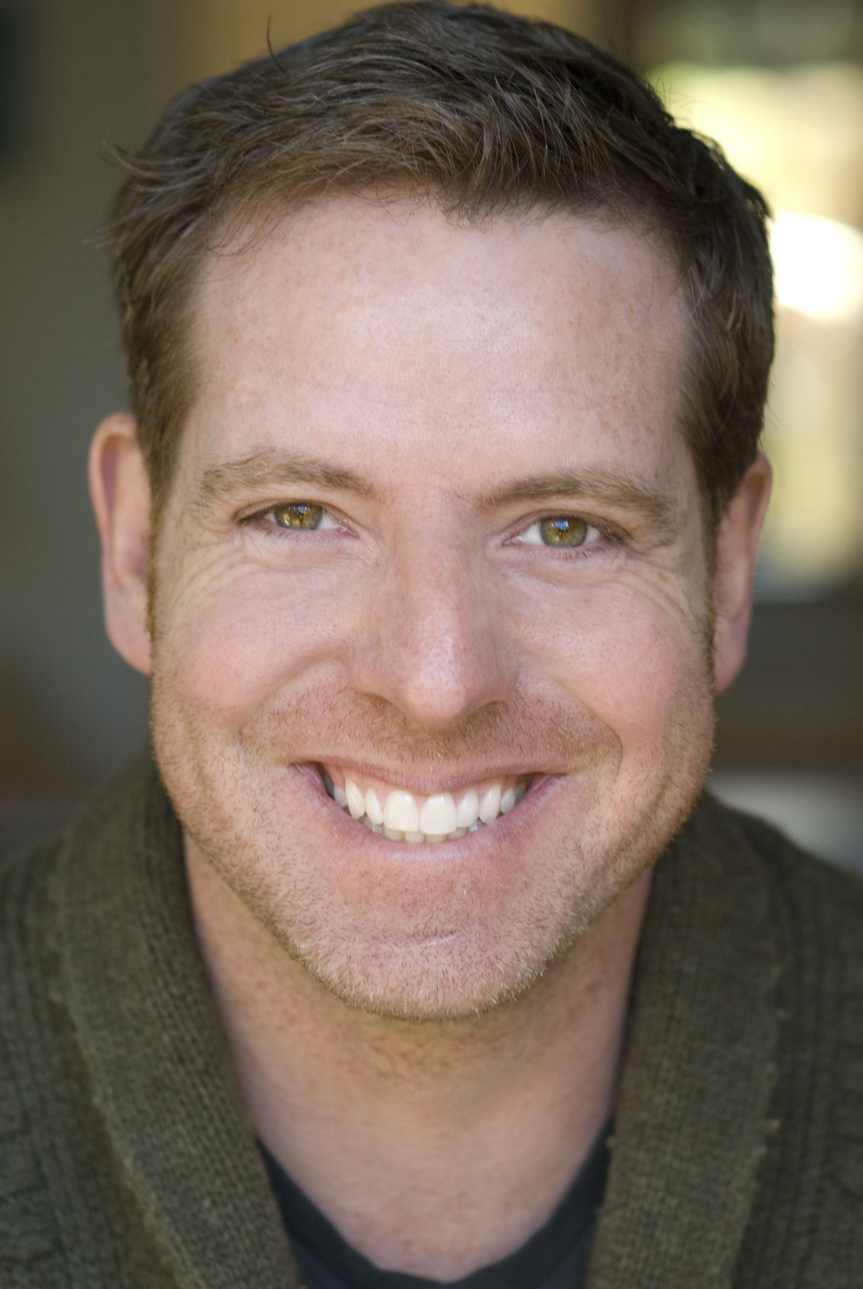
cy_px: 644
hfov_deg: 10.8
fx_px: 4571
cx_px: 432
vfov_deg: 16.1
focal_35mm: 128
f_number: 3.5
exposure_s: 1/125
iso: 400
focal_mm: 85
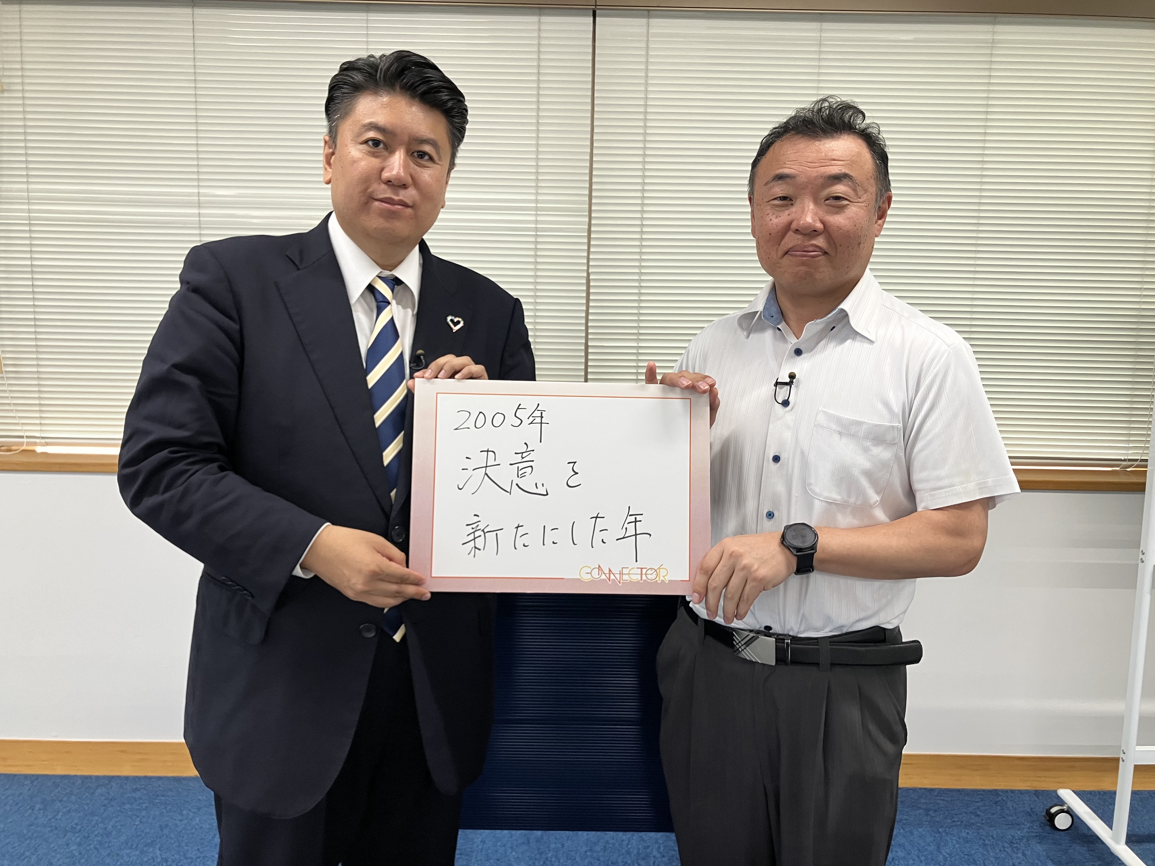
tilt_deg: -8.4
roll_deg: -0.8
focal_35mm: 28
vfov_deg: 49.7
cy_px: 433
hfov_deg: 63.4
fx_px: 934
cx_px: 578
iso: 50
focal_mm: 3.99
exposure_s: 1/60
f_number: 1.8
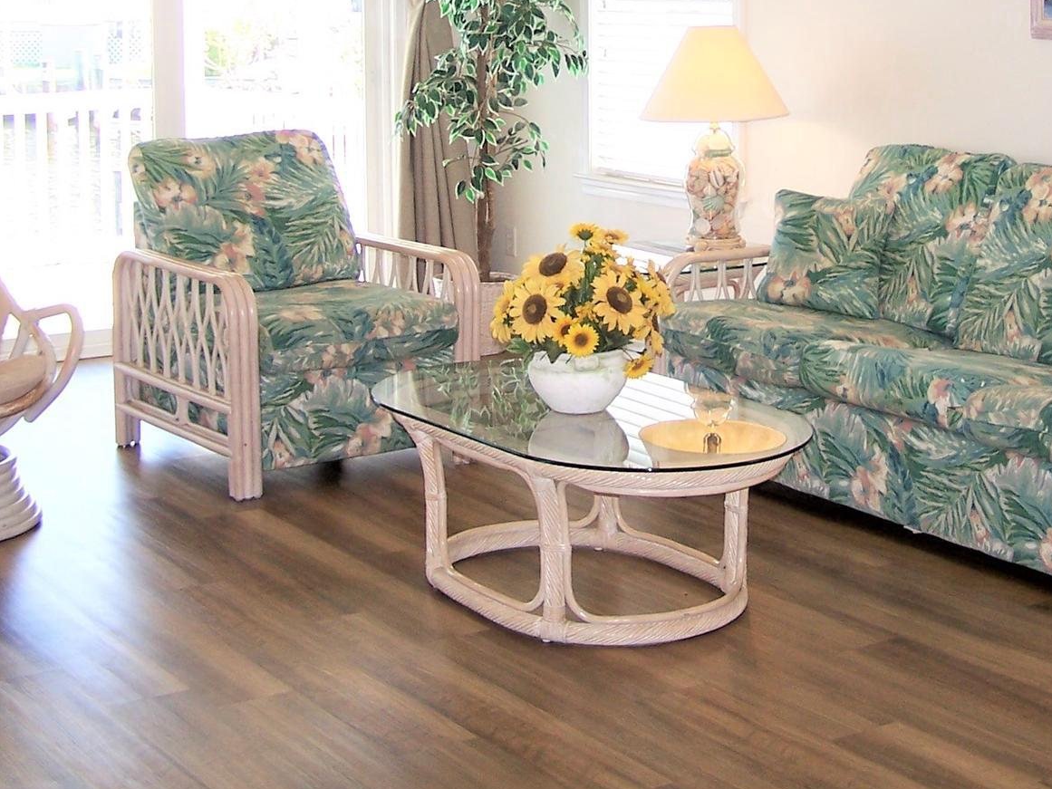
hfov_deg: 28.8
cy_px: 113
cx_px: 695
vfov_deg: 21.5
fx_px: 2036
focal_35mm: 67
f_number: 2.8
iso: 80
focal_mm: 6.3
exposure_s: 1/60
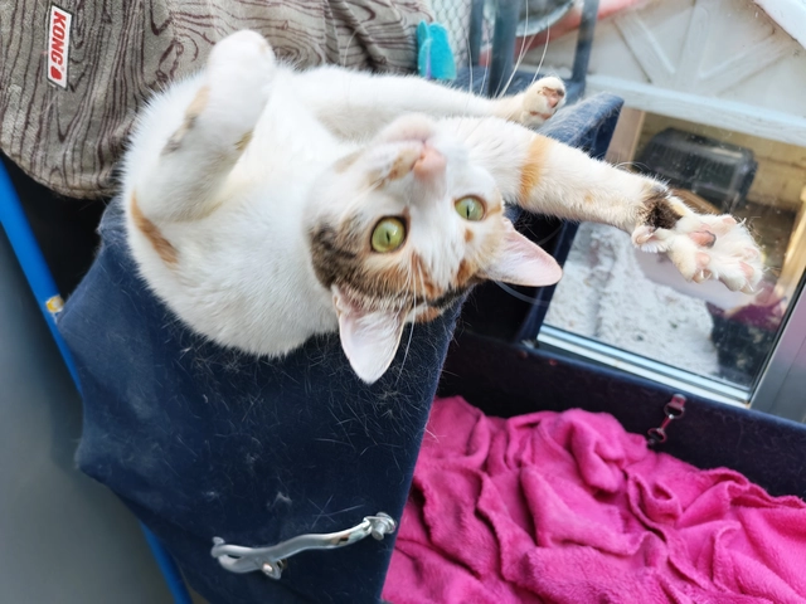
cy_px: 302
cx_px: 403
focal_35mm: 27
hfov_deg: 65.3
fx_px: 629
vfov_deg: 51.4
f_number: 1.9
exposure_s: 1/100
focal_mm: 6.12
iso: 320
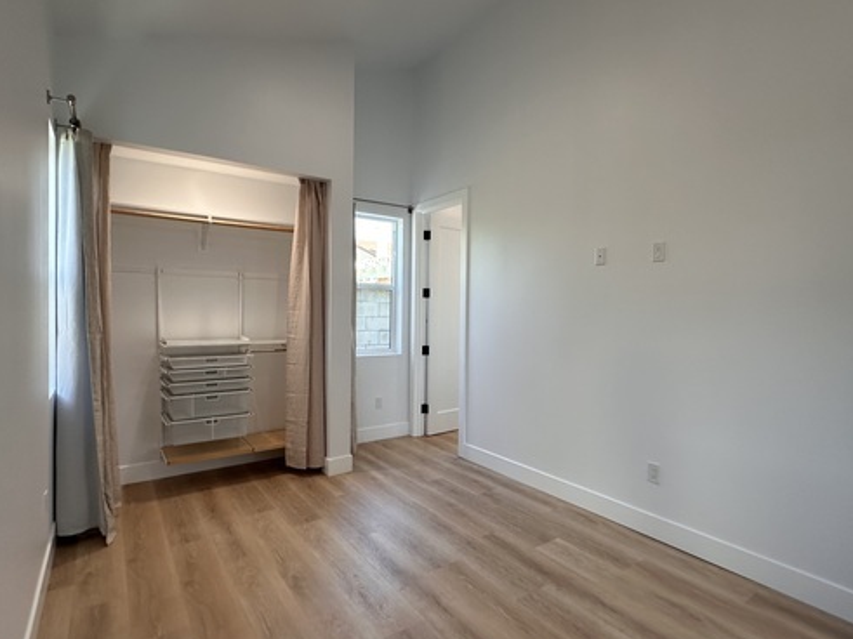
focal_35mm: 19
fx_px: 468
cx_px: 433
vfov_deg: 68.7
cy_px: 318
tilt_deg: +1.1
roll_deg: -1.3
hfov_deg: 84.7
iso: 100
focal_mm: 2.22
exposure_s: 1/120
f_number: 2.2
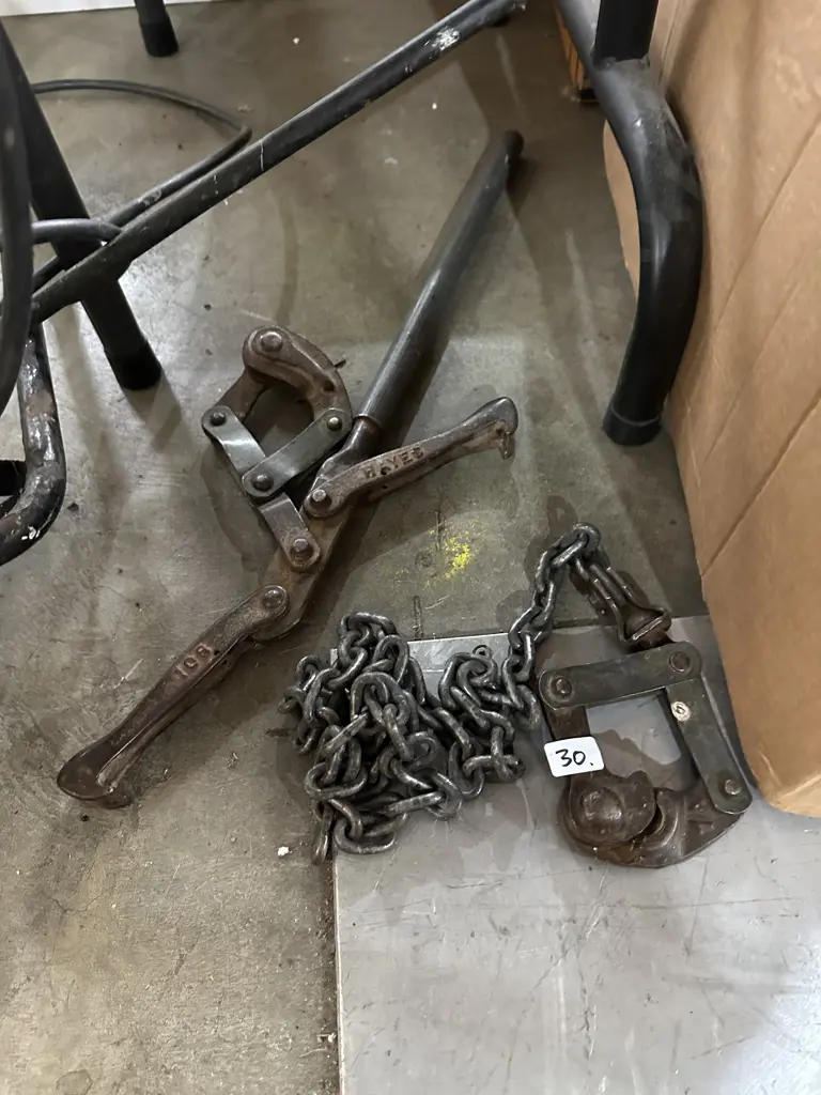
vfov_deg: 71.6
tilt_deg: -60.6
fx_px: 759
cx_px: 410
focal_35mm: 24
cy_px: 548
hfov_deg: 56.8
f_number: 1.78
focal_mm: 6.86
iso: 1000
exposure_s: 1/33
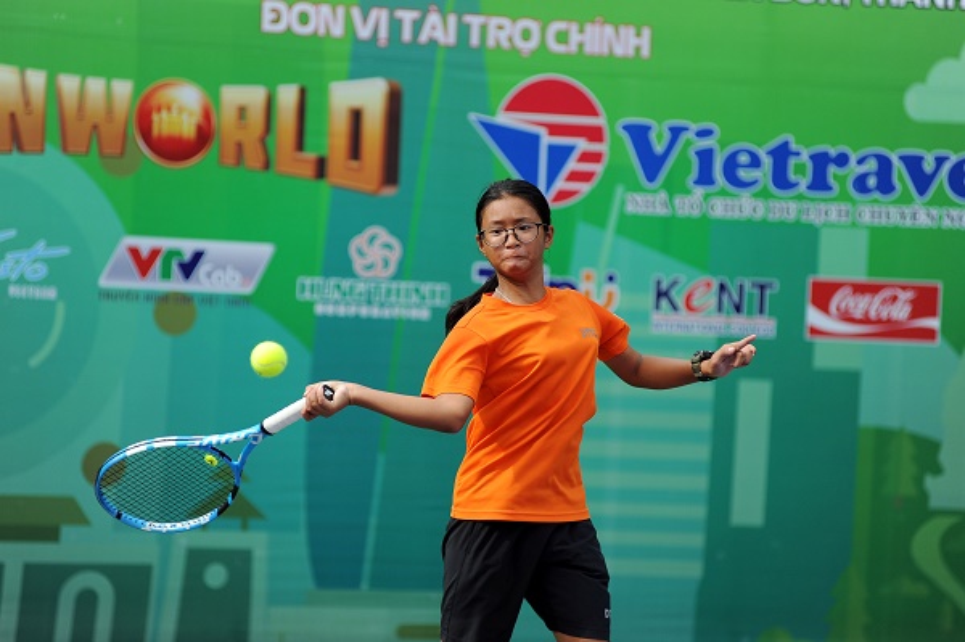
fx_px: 5357
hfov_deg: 10.3
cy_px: 321
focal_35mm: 200
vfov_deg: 6.9
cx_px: 482
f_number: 4
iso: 500
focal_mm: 200
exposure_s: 1/3200
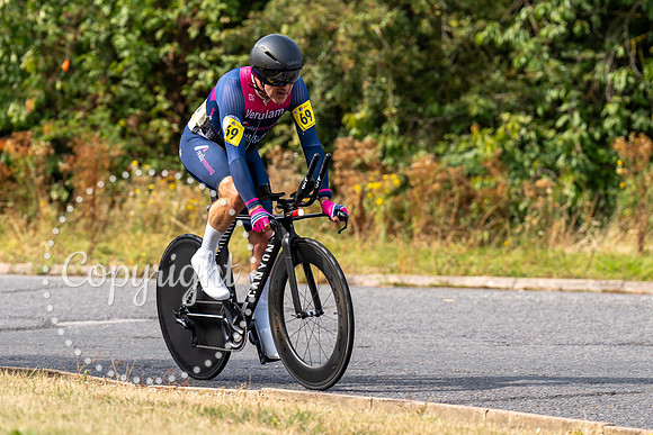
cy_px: 153
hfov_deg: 8.5
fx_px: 4379
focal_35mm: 241
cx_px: 267
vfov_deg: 5.7
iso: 125
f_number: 4
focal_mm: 163
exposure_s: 1/1000
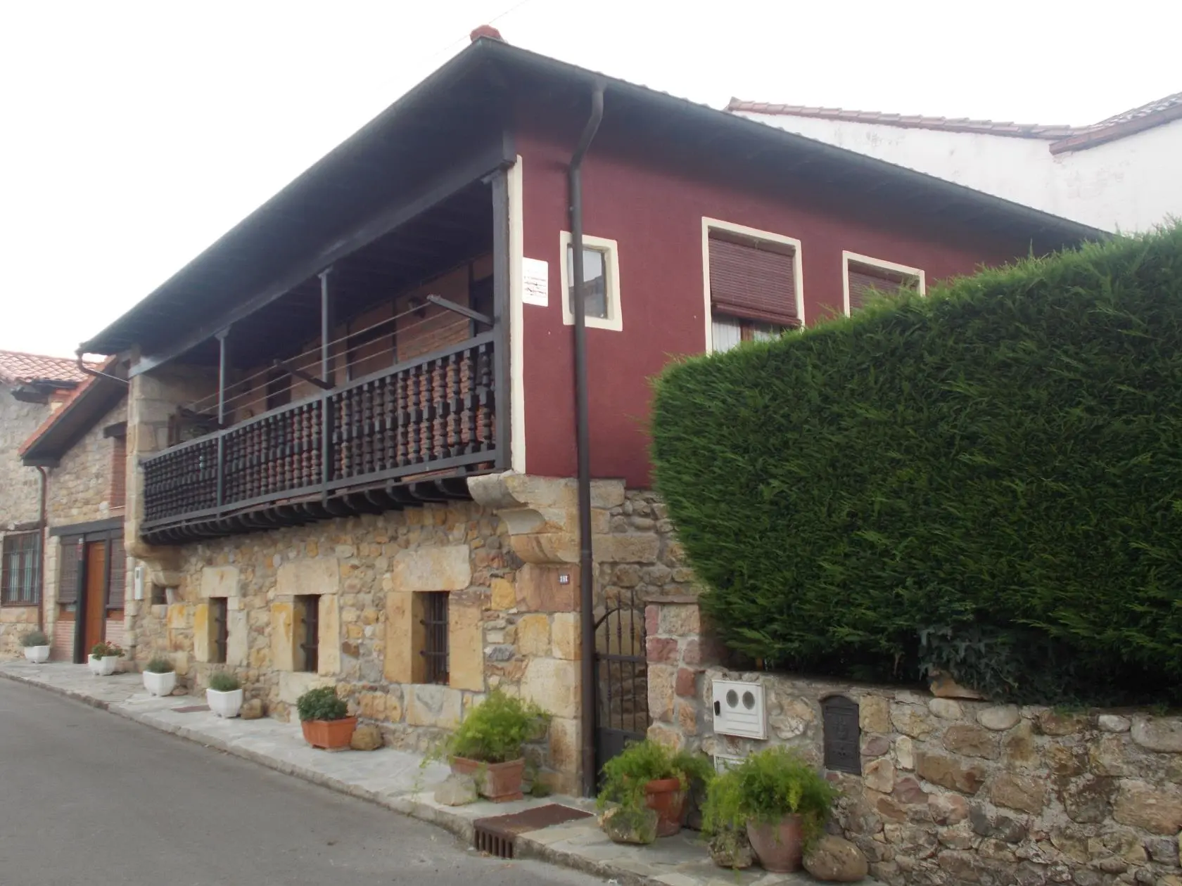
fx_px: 1161
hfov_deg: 54.0
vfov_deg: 41.8
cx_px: 591
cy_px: 443
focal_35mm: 34
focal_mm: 6
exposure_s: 1/80
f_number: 3.6
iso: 80
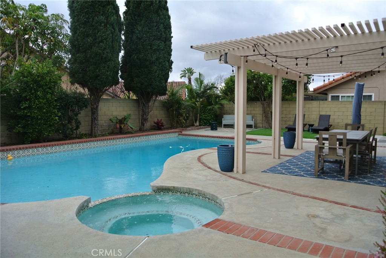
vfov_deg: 48.0
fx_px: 290
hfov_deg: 67.3
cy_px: 129
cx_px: 193
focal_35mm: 27
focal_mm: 10
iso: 100
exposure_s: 1/320
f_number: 4.5
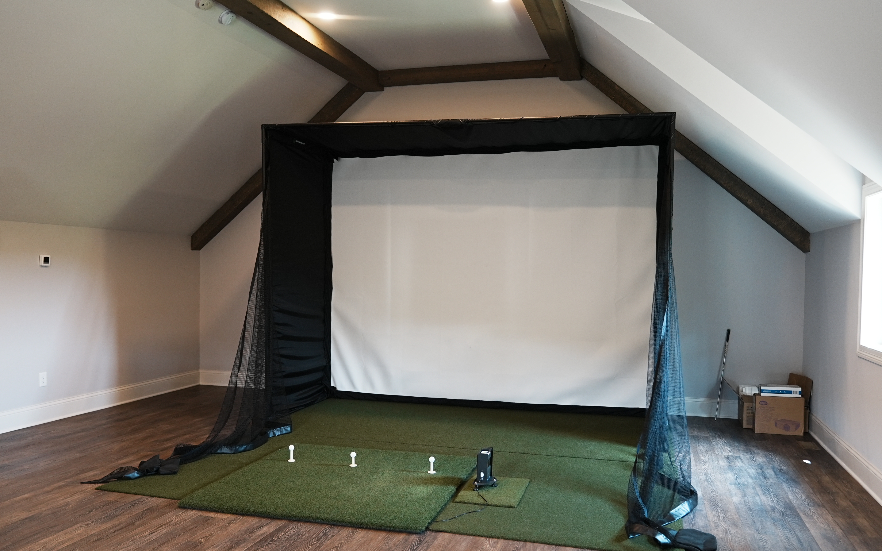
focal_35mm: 30
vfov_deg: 41.8
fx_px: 721
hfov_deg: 62.9
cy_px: 293
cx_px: 443
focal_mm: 29
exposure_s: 1/80
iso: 1000
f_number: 3.5
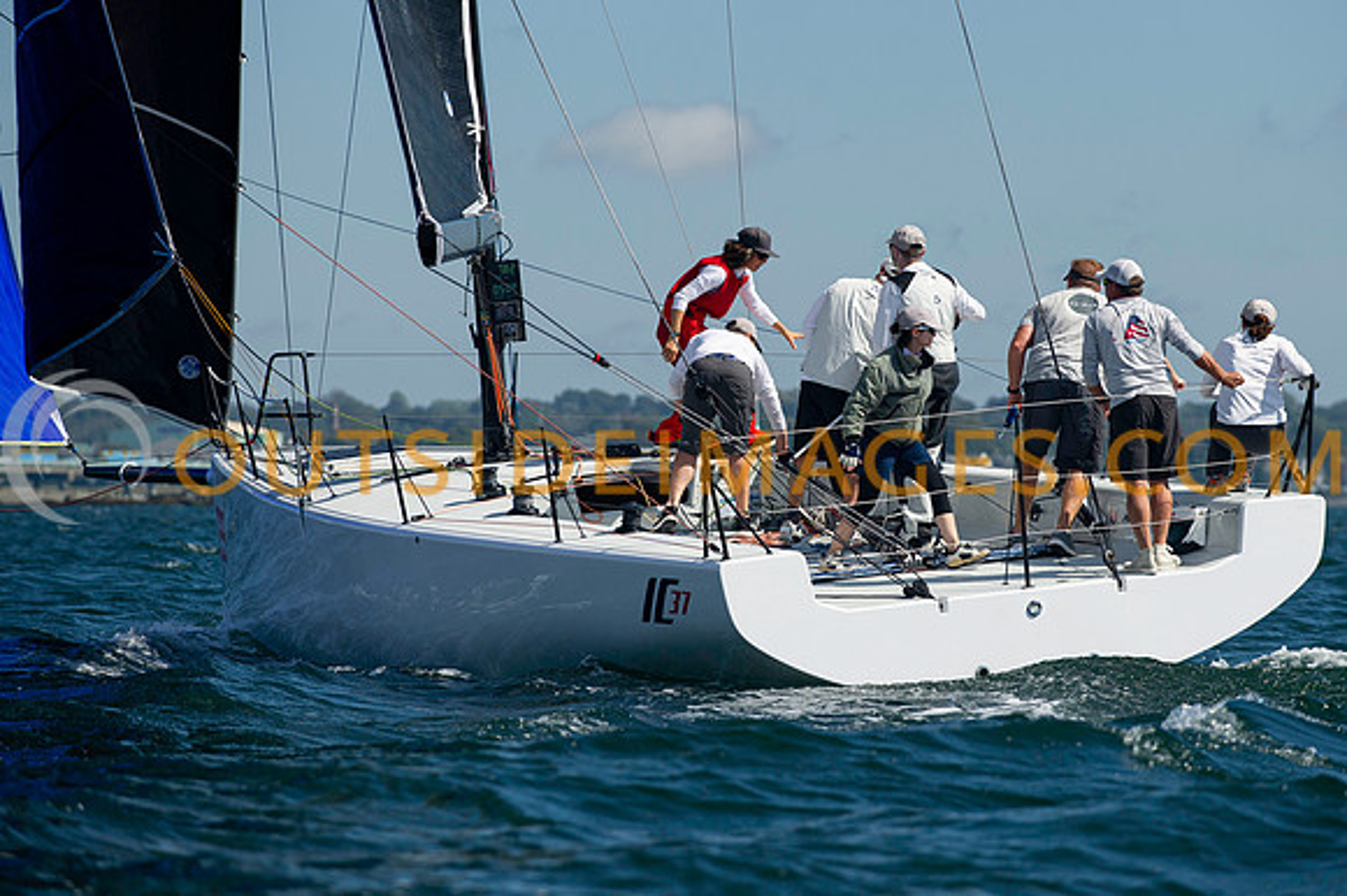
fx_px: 7457
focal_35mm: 199
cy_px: 382
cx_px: 773
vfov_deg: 6.9
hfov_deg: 10.3
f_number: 4.5
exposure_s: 1/3200
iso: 320
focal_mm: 165
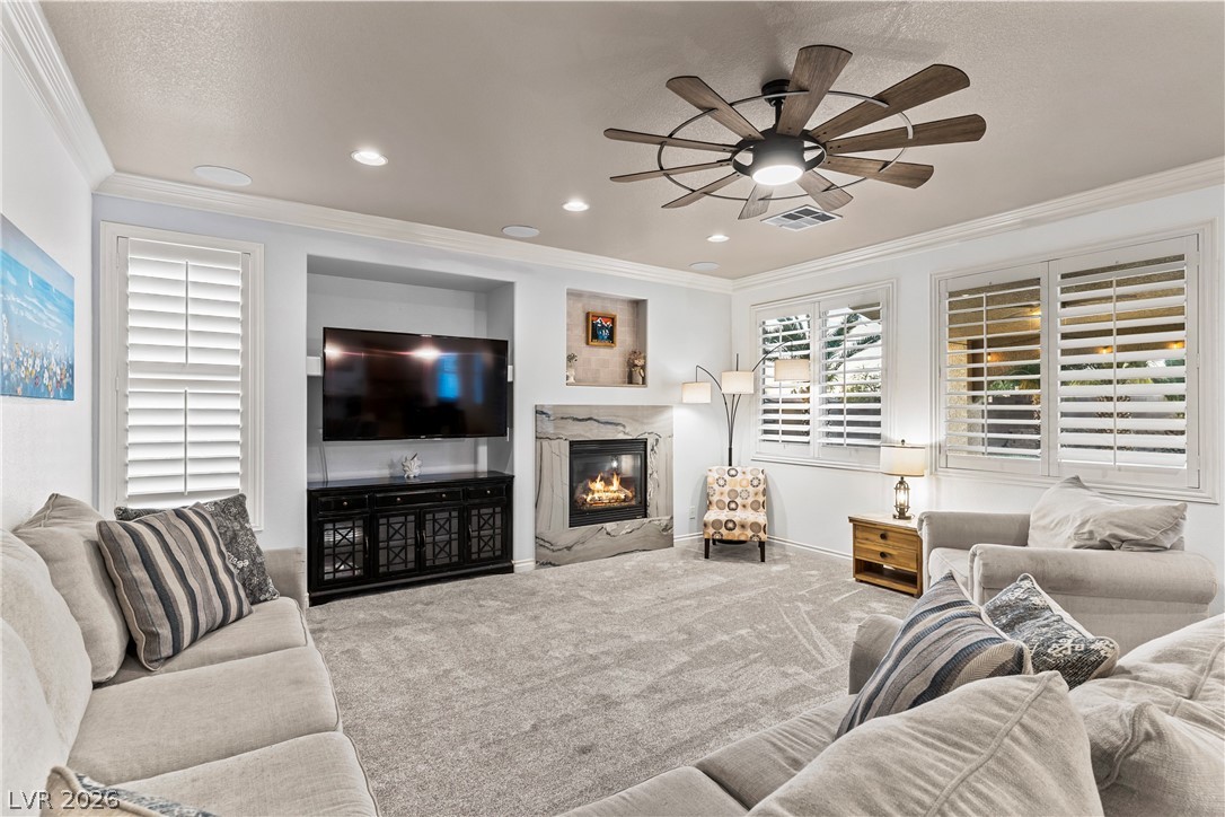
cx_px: 612
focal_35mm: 17
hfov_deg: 93.3
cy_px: 408
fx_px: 578
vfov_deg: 70.4
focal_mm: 17
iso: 400
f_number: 8
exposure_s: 1/1.25
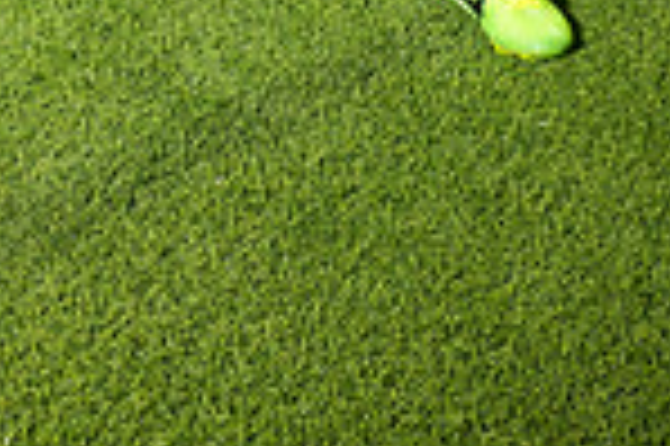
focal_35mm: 151
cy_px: -527
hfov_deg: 13.6
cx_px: 171
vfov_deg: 8.5
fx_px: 2807
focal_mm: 50
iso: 1000
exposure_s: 1/400
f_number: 7.1
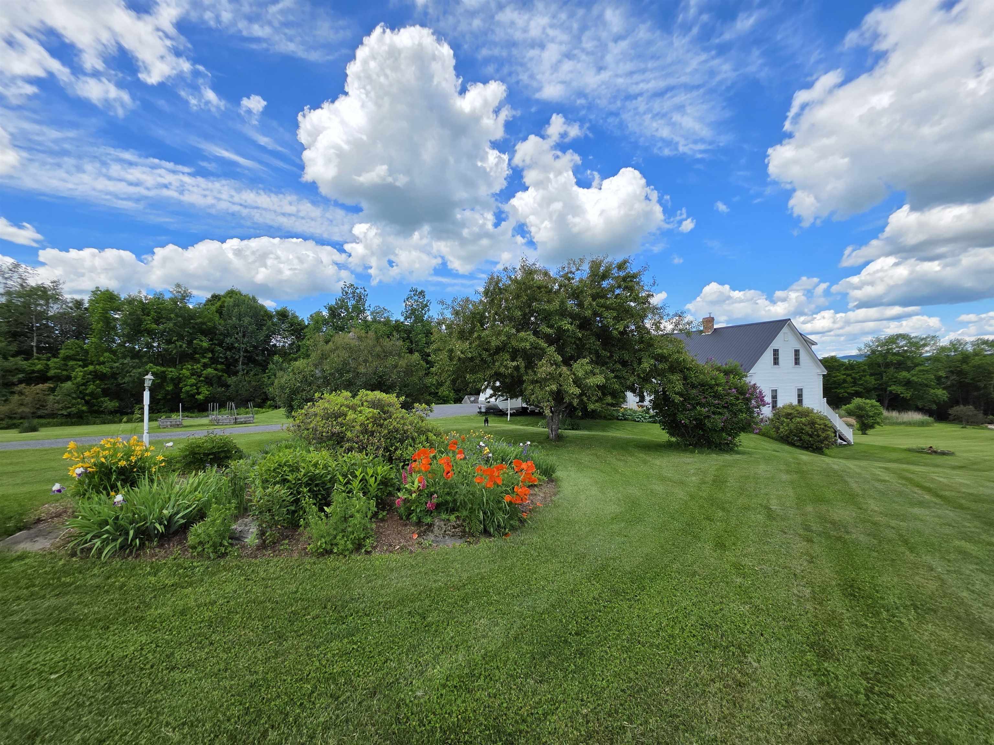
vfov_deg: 89.9
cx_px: 497
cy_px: 372
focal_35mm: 13
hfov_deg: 106.2
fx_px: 373
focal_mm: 2.2
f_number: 1.9
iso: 40
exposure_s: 1/1704
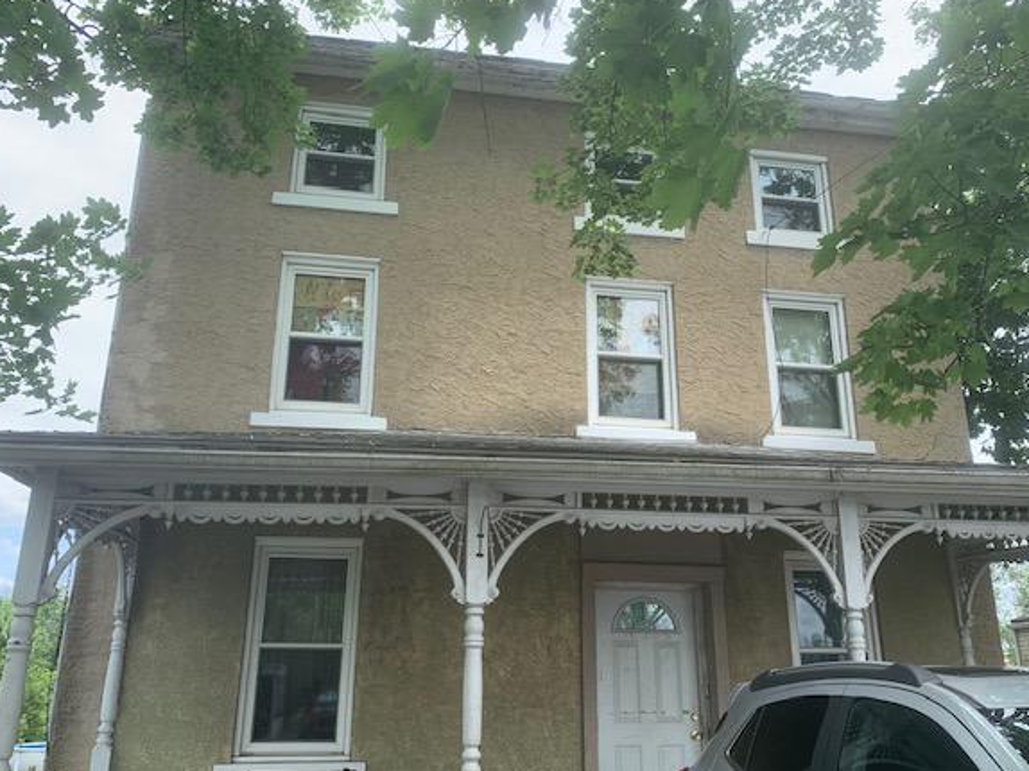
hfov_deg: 61.7
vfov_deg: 48.2
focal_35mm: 29
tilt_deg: +17.2
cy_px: 407
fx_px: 862
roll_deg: -0.7
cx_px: 527
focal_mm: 4.25
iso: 25
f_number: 1.8
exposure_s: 1/635
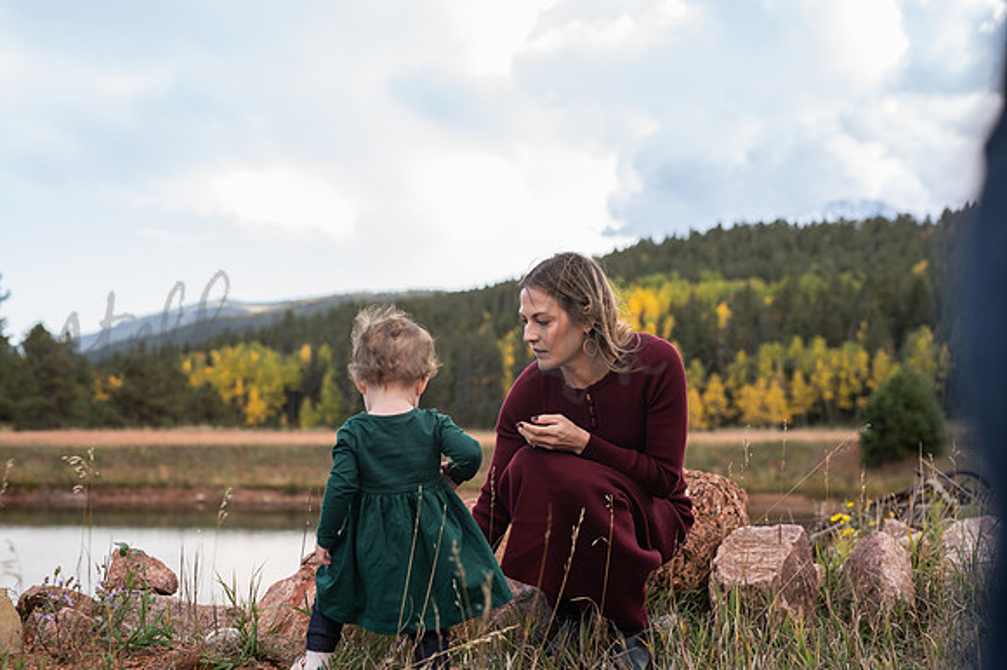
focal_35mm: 50
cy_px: 335
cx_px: 504
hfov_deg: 39.6
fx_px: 1398
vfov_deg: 27.0
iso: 250
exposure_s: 1/500
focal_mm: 50
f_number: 3.5
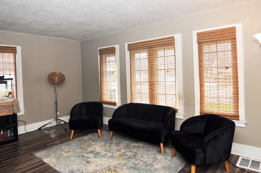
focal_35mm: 22
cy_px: 92
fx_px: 159
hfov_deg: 78.6
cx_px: 126
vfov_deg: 57.0
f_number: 4
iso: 200
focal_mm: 12
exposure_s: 1/60
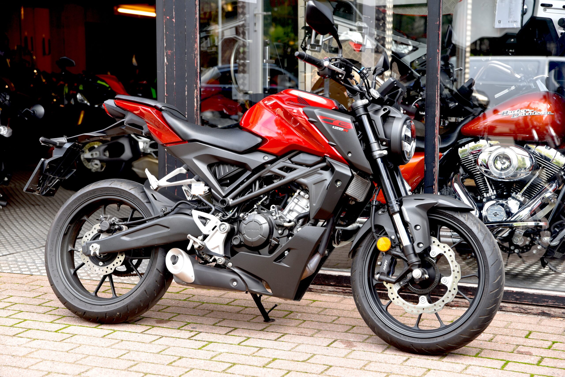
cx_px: 282
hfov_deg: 28.8
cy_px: 188
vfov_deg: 19.5
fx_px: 1099
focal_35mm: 70
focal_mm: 70
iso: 200
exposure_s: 1/80
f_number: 4.5
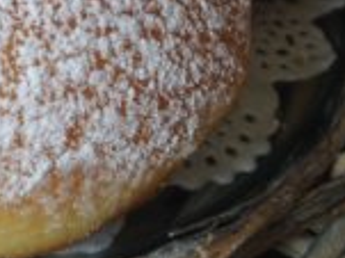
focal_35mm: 94
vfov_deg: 15.2
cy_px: -41
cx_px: -111
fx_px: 936
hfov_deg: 19.2
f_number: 2.4
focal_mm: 4.28
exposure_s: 1/24
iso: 50
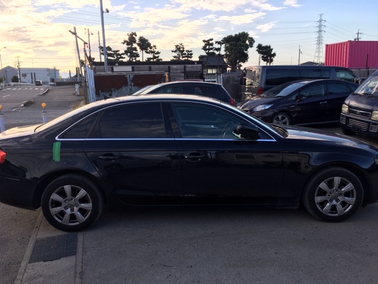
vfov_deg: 48.2
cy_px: 142
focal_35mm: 29
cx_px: 189
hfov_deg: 61.7
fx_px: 317
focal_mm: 4.15
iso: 25
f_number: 2.2
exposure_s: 1/388
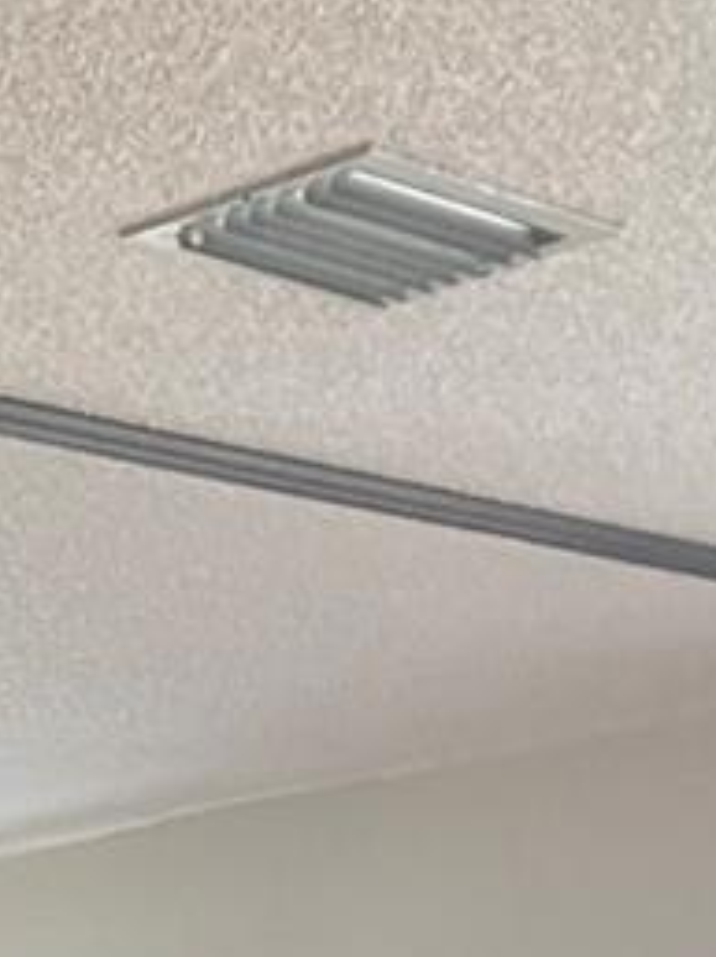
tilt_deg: -12.4
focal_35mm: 121
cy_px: 2163
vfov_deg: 13.1
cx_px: -916
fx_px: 3343
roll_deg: -0.1
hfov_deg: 10.7
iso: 250
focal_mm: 4.25
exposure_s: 1/60
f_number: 1.8
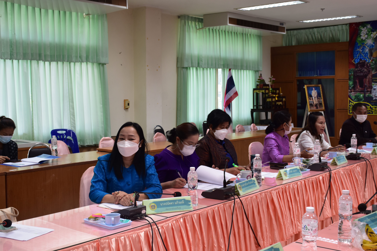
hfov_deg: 41.1
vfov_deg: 28.1
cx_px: 188
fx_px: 503
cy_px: 126
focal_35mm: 48
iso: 400
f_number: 6.3
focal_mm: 32
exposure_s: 1/20
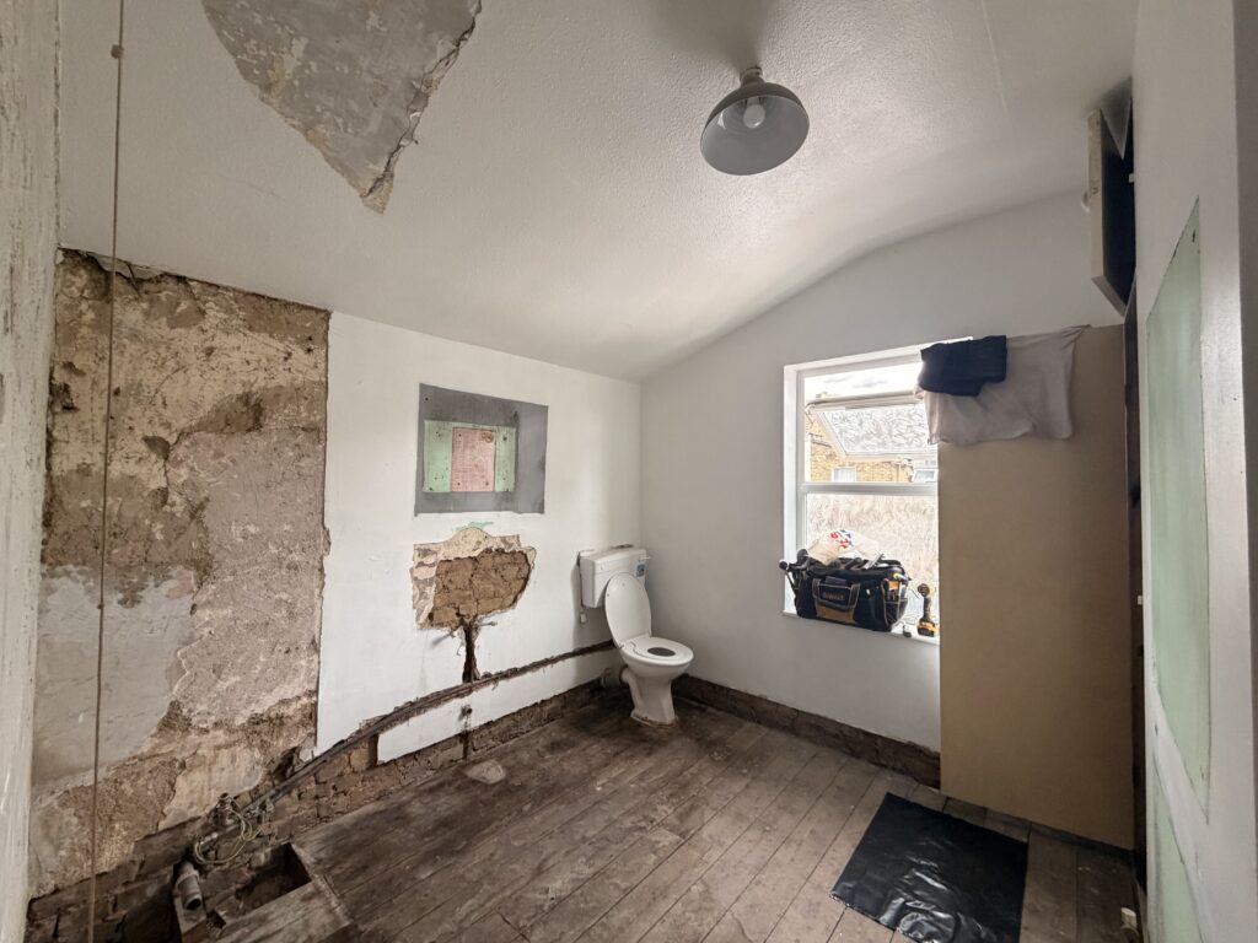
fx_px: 509
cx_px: 629
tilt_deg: +0.9
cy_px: 472
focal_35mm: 14
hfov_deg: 102.1
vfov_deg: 85.7
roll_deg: -1.3
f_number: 2.2
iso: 320
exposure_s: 1/121
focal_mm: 2.22
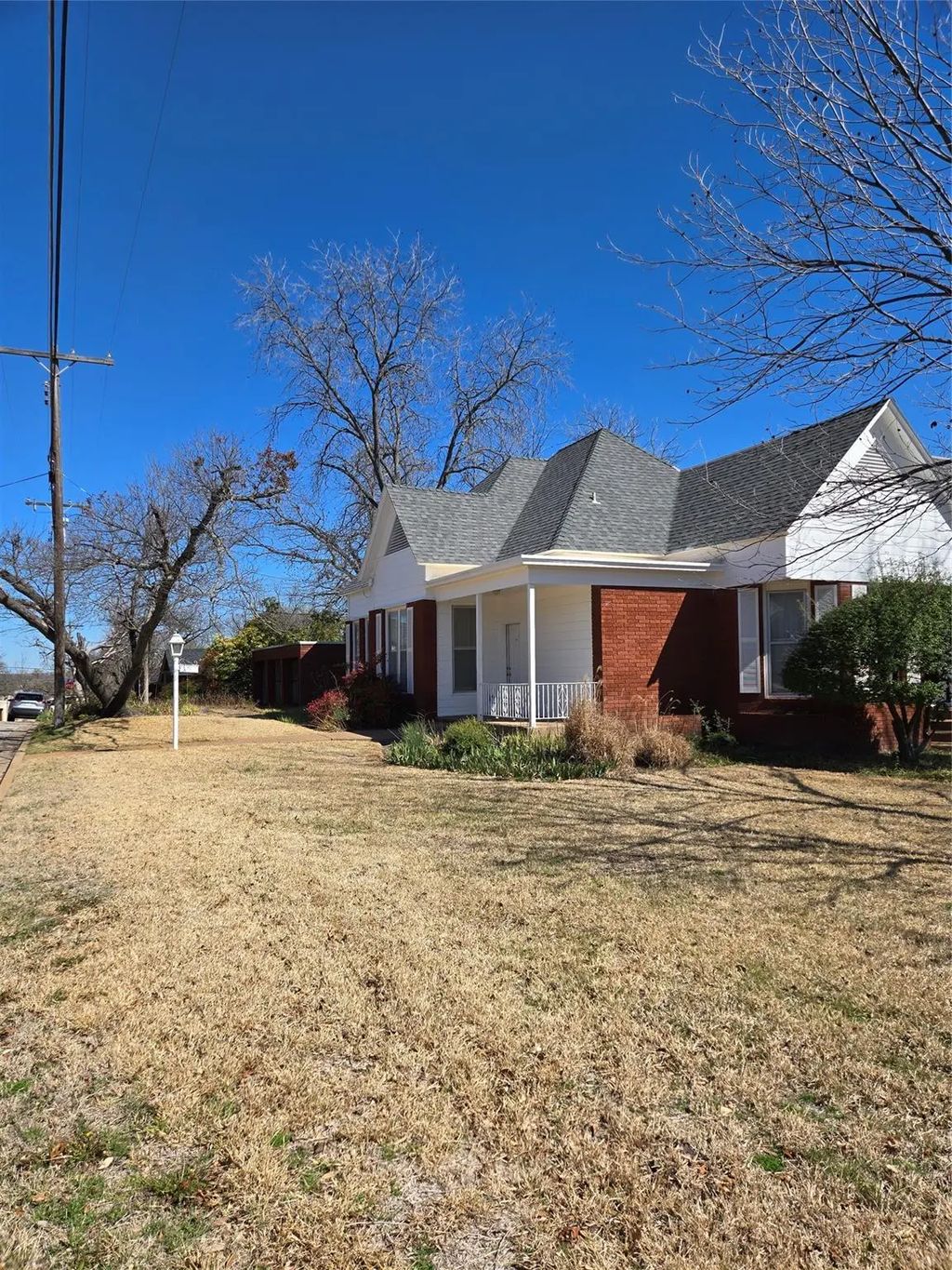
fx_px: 843
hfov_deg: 58.9
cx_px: 476
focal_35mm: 23
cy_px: 635
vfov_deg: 73.9
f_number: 1.8
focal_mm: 5.4
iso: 25
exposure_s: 1/2175
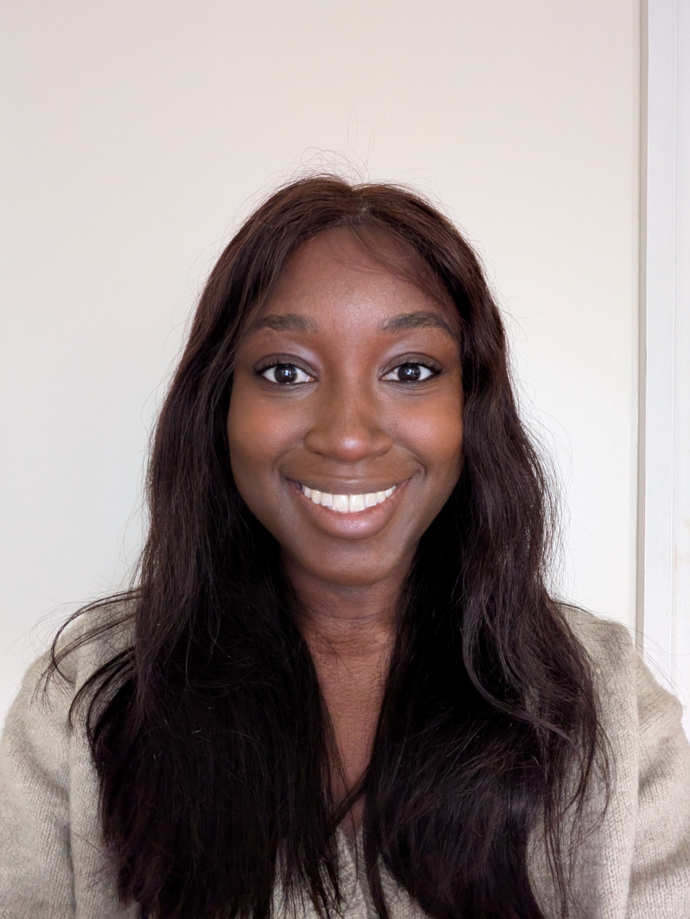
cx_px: 345
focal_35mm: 21
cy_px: 460
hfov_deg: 63.4
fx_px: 558
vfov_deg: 79.0
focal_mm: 2.74
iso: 576
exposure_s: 1/25
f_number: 2.2
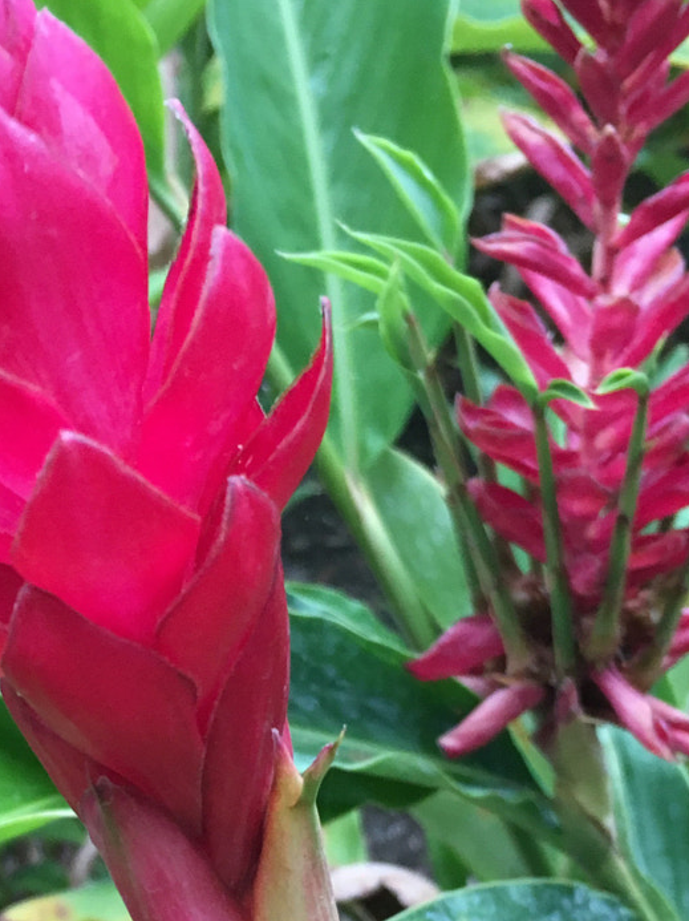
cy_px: 784
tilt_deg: -35.2
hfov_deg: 21.5
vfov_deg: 28.1
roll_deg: +5.1
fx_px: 1780
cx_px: 101
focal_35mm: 67
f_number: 2.2
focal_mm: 4.15
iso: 50
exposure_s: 1/33
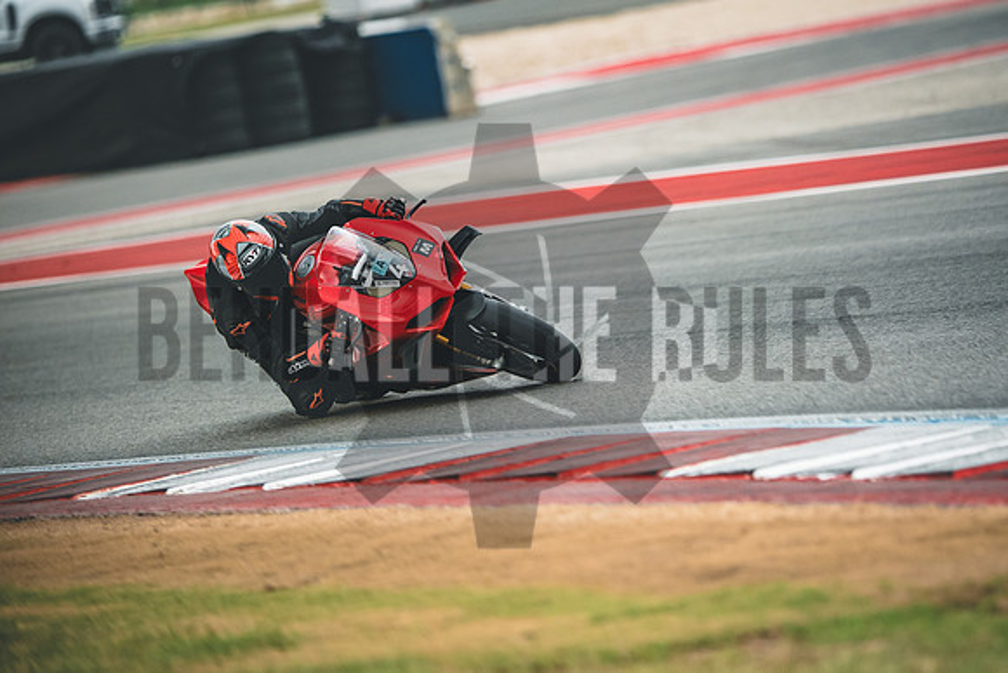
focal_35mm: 300
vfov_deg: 4.6
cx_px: 504
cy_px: 336
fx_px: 8402
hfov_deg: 6.9
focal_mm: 200
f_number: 2
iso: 1250
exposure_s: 1/4000
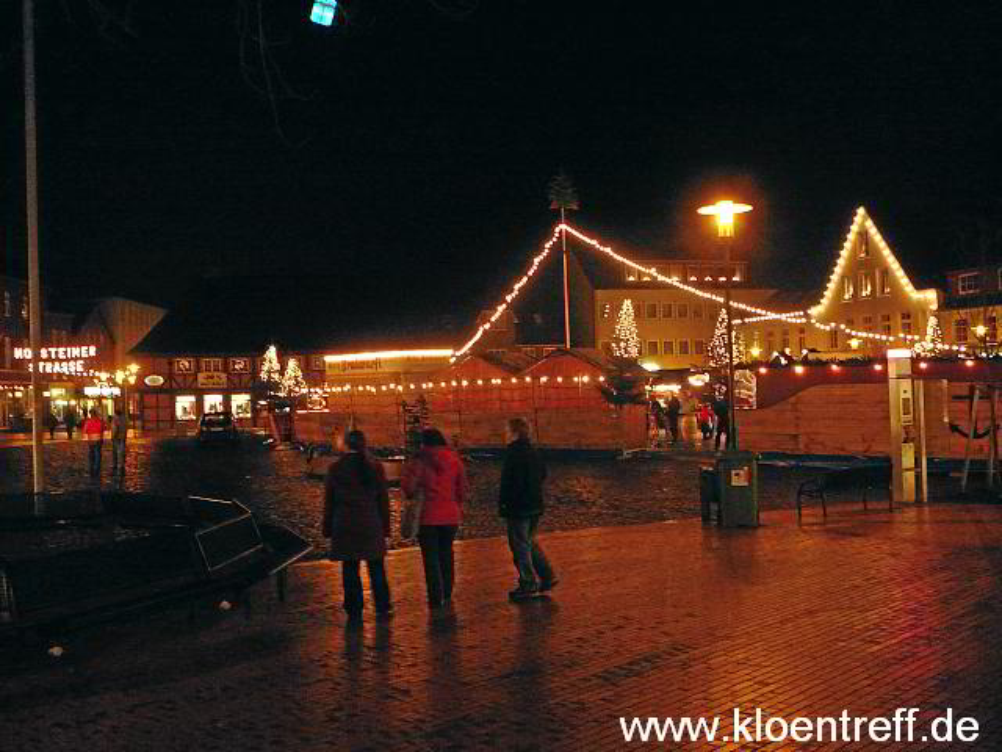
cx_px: 501
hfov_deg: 52.6
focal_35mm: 35
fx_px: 1013
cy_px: 376
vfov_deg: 40.7
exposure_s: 1/8
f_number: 2.8
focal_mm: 5.2
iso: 200
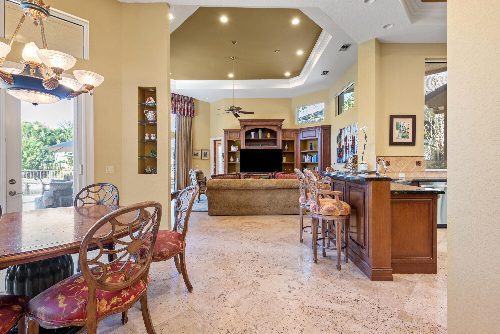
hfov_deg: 95.0
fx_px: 229
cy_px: 167
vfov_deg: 72.1
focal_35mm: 16
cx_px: 250
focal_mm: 16.5
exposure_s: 1/1.67
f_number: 9
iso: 500
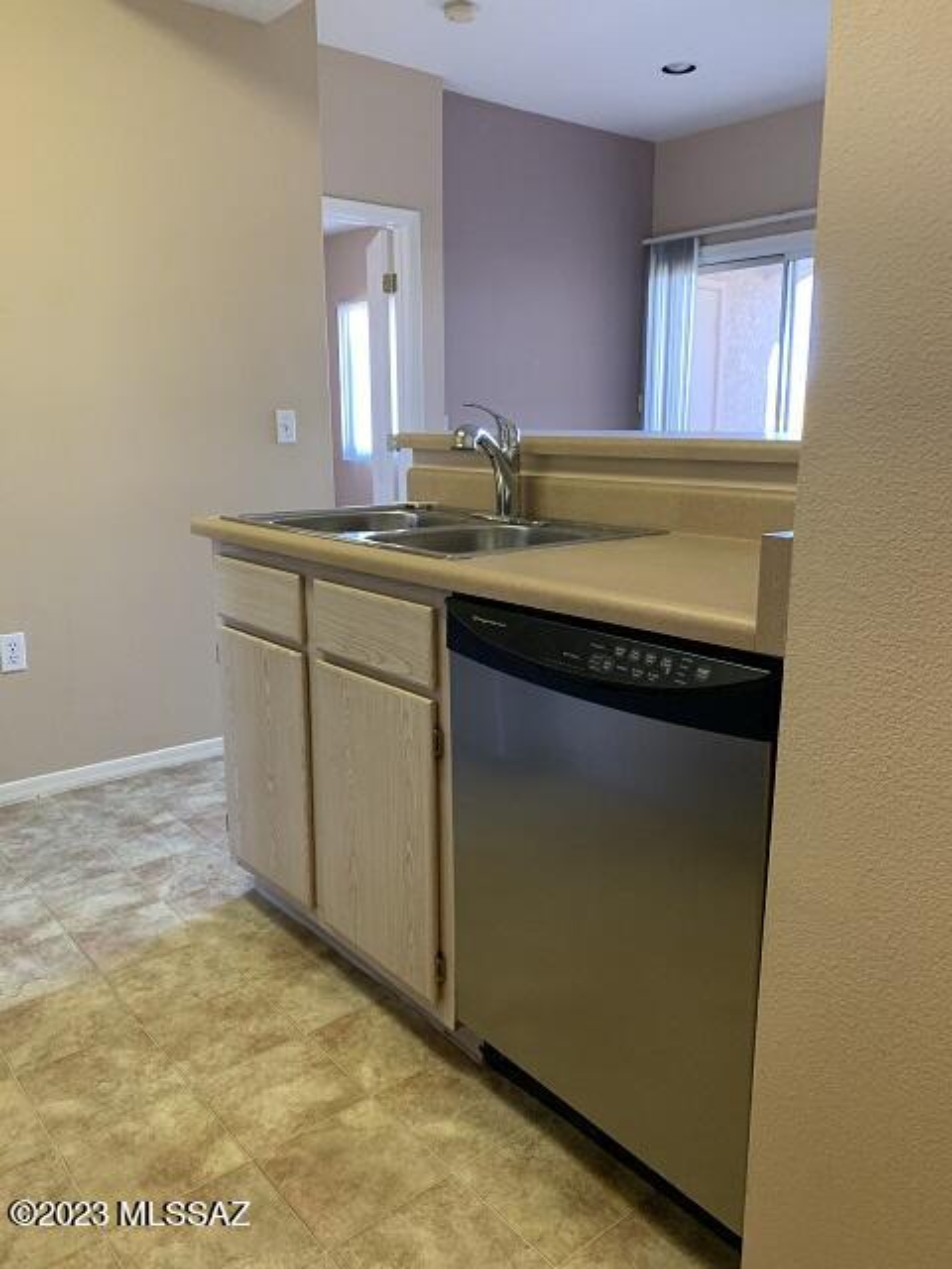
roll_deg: -1.3
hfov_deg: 53.1
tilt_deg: -11.2
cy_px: 634
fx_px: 953
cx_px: 476
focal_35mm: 26
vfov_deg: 67.3
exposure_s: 1/60
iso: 250
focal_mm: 4.25
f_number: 1.8
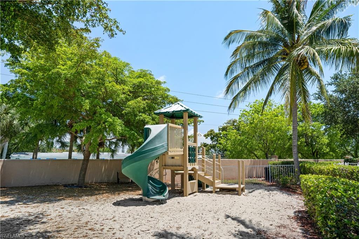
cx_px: 180
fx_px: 209
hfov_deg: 81.2
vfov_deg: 59.5
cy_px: 120
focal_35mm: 21
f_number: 7.1
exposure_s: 1/1000
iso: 400
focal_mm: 21
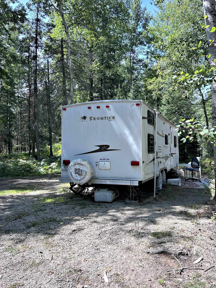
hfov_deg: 48.2
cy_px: 143
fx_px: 241
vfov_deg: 61.7
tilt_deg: +3.7
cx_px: 118
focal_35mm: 29
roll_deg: -1.2
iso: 50
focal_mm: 5.7
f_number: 1.5
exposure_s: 1/1326
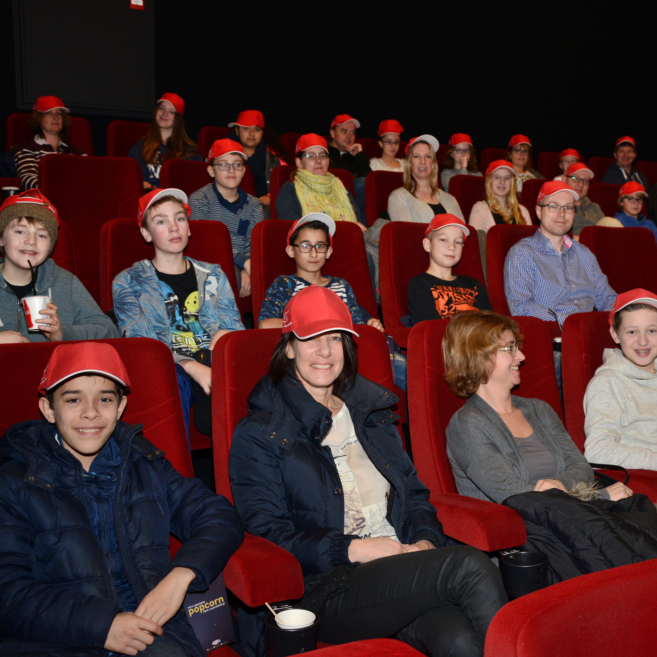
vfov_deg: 40.9
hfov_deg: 40.5
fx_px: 880
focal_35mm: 41
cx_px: 434
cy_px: 329
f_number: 5.6
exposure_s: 1/40
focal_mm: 32
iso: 800
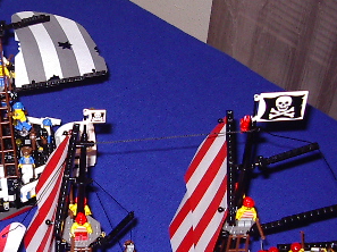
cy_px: 138
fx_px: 797
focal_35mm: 82
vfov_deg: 17.9
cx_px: 50
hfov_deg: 23.4
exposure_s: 1/60
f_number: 2.6
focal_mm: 5.8
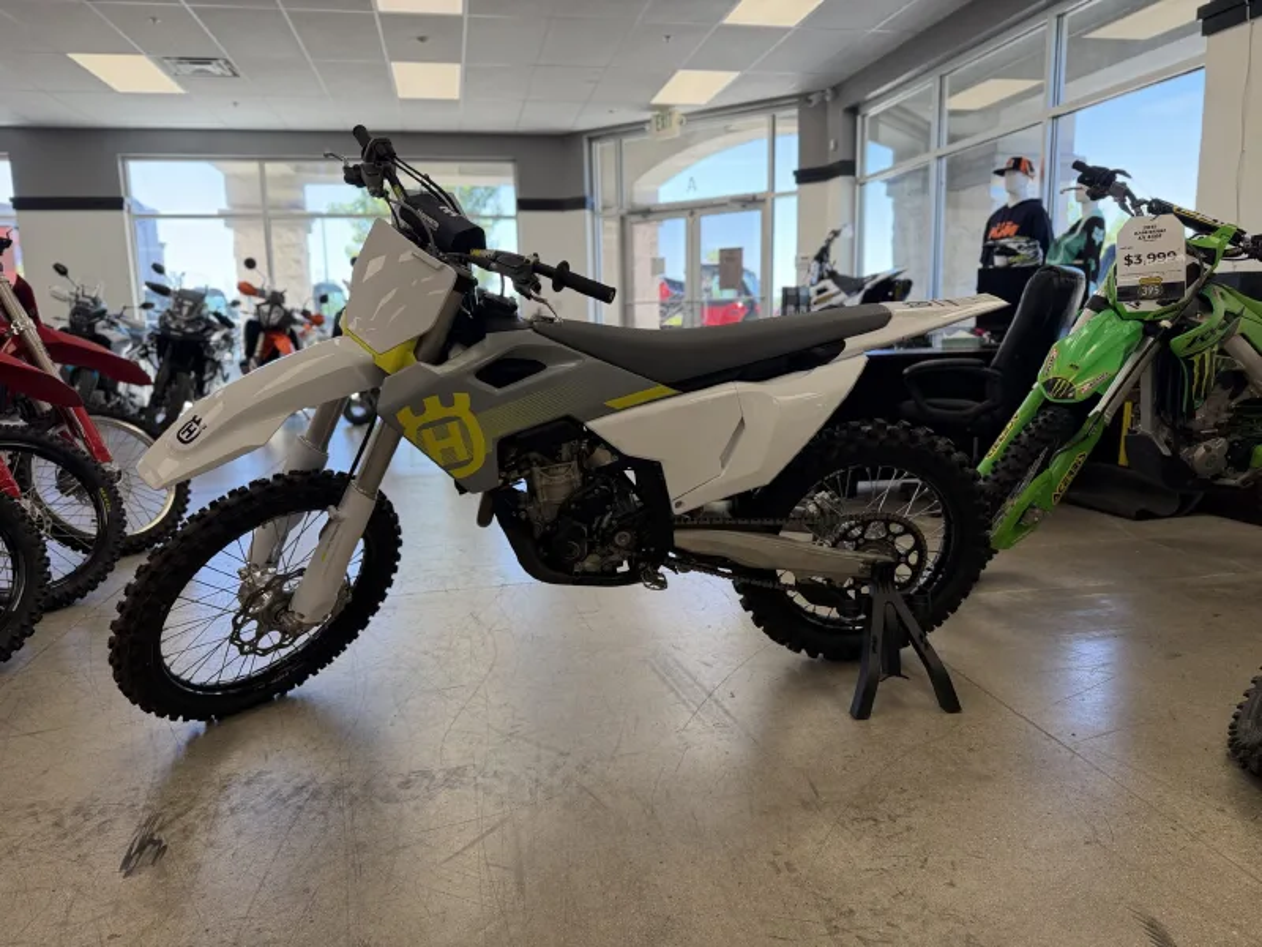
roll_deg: +1.1
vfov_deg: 56.8
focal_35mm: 24
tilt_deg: -10.1
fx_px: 875
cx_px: 631
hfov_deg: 71.6
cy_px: 474
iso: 80
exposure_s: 1/176
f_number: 1.78
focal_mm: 6.76
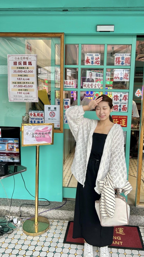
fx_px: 197
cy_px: 130
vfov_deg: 66.1
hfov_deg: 39.9
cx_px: 88
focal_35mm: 29
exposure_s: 1/120
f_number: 1.5
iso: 64
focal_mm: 5.7
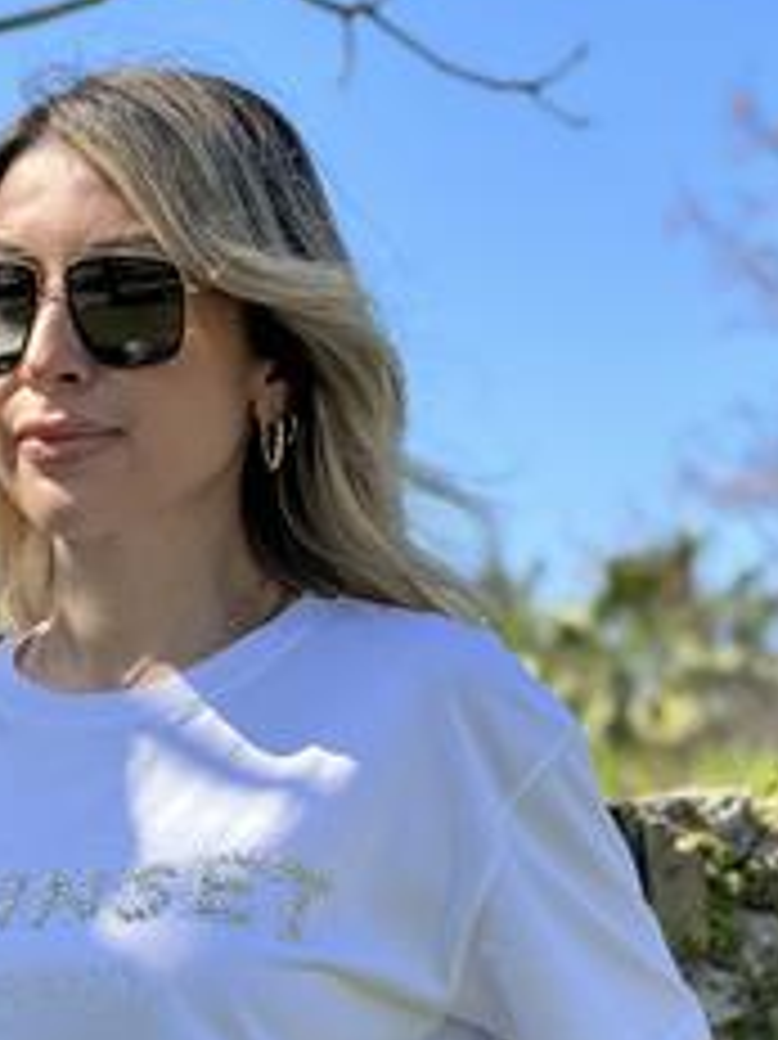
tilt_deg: -1.9
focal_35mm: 108
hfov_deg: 13.6
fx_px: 3239
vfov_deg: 17.7
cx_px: 99
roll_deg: -3.1
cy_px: 1103
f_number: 1.78
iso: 80
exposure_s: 1/1783
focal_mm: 6.86
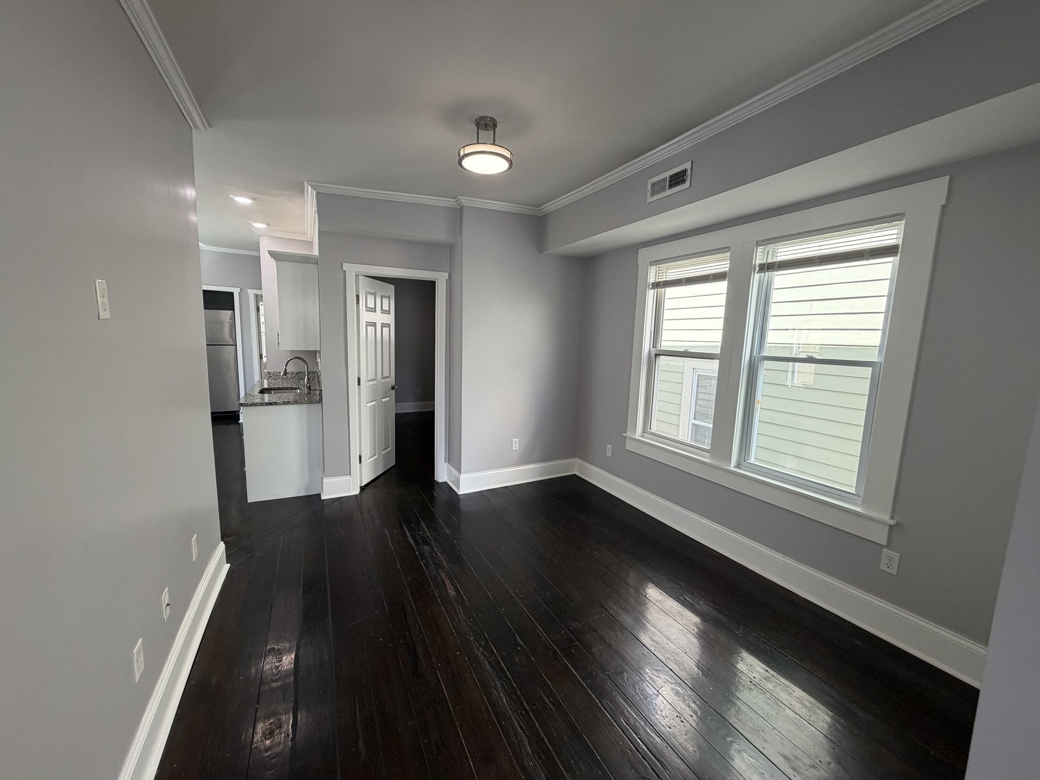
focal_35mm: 14
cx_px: 520
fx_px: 421
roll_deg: -1.1
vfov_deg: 85.7
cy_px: 390
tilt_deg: -6.9
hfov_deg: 102.1
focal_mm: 2.22
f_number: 2.2
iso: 160
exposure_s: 1/120
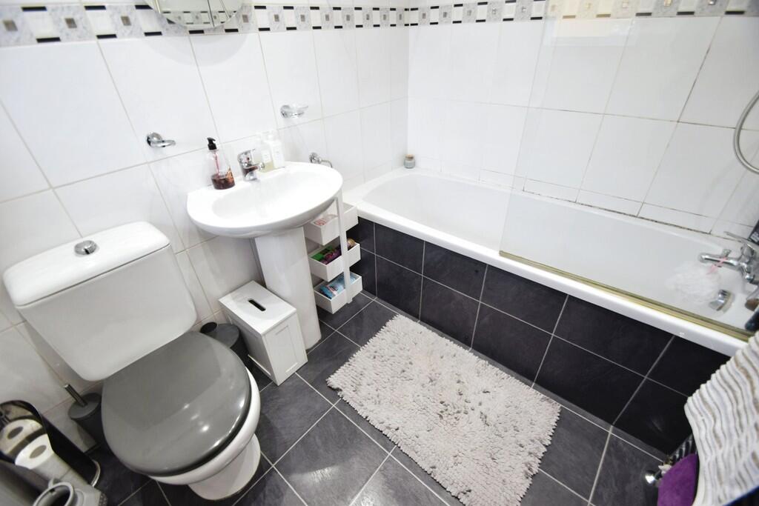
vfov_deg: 77.3
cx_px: 380
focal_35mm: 15
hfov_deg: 100.4
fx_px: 316
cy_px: 253
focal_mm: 10
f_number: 4.5
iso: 400
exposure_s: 1/80
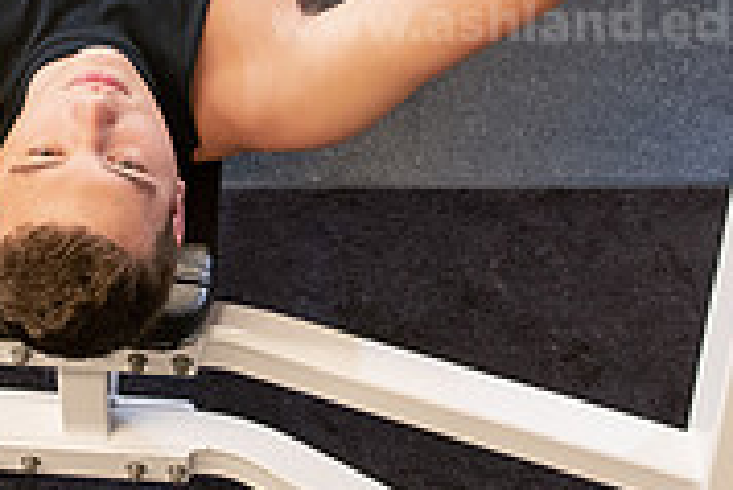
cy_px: 109
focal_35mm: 78
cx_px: 82
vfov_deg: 17.4
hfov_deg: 25.2
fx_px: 1589
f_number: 3.2
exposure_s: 1/200
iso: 1250
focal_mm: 24
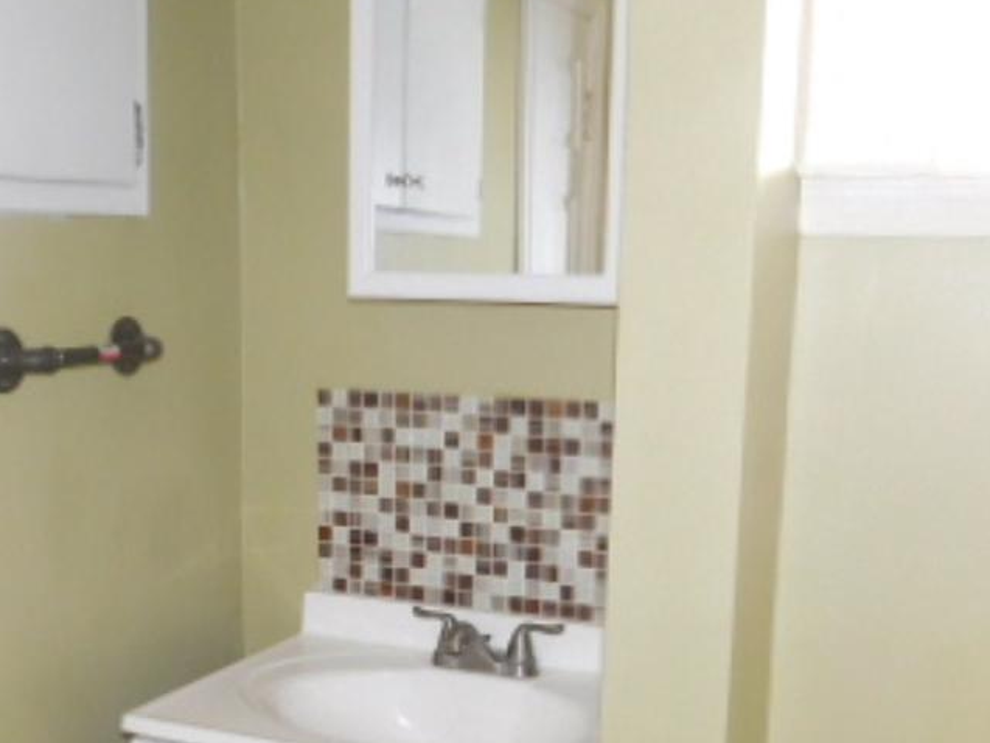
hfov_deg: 36.5
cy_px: 575
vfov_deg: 27.6
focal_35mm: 52
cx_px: 347
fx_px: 1487
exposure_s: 1/30
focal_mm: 4
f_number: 3
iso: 200
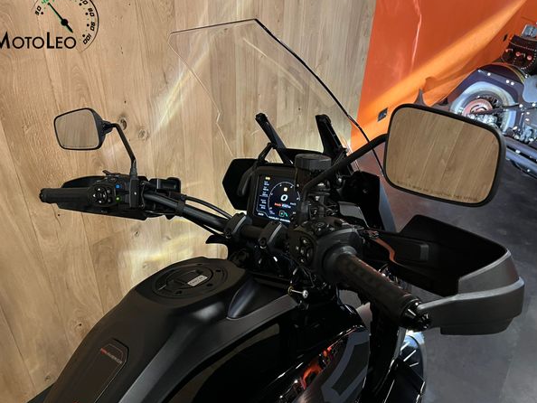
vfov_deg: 49.8
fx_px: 435
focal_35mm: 28
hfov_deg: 63.4
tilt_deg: -33.5
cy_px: 202
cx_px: 275
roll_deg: -4.2
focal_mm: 5.1
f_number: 1.6
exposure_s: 1/33
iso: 500
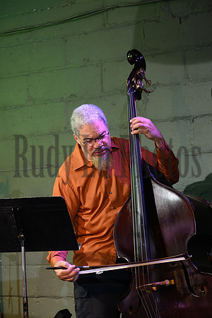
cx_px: 106
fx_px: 1016
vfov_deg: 17.8
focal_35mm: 115
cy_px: 159
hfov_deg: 11.9
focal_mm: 115
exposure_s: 1/50
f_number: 5.6
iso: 5000
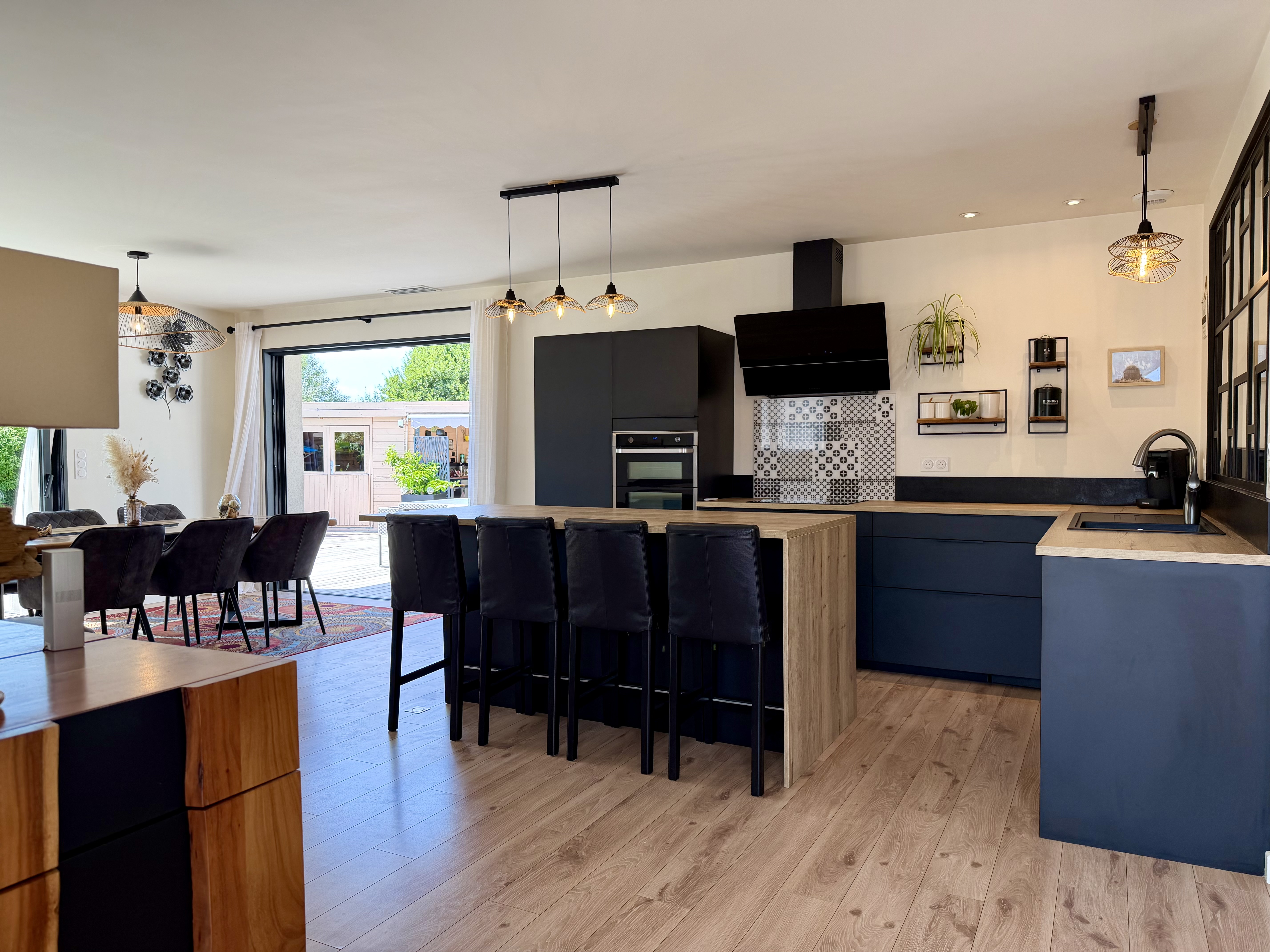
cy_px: 476
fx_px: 881
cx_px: 635
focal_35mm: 24
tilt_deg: -2.3
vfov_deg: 56.8
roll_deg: +0.4
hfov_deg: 71.6
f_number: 1.78
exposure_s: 1/274
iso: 80
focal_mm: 6.76
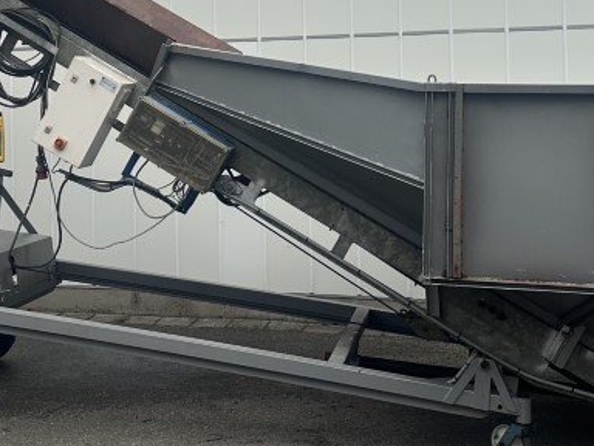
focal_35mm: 64
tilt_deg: +1.1
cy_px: 71
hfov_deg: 30.0
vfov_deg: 22.5
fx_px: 1098
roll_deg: +0.7
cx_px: 181
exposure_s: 1/5000
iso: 80
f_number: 1.78
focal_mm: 6.86
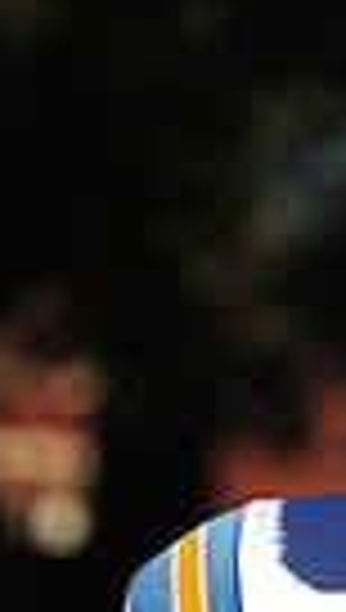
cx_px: 472
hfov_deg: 1.8
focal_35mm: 668
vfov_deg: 3.2
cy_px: 1287
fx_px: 10842
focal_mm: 150
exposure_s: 1/1250
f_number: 5
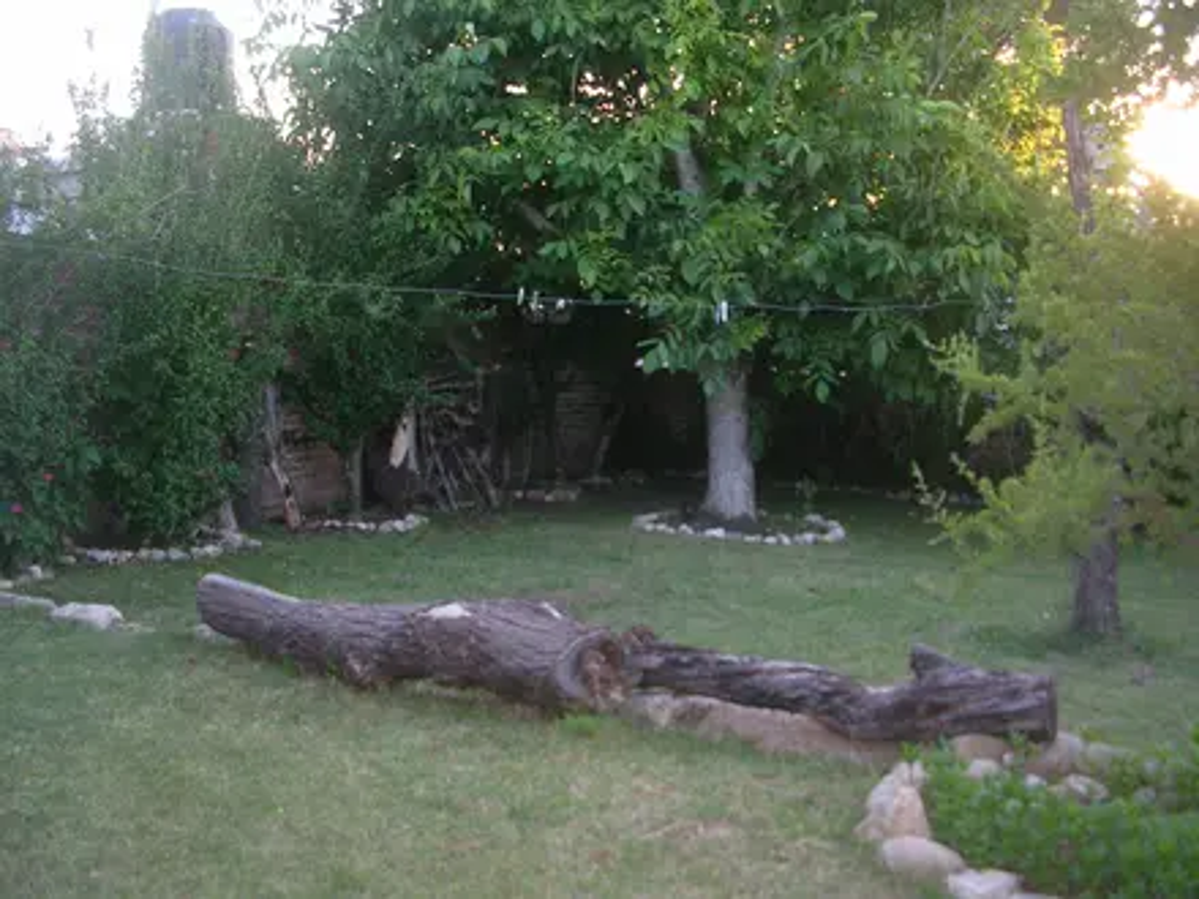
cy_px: 450
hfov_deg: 49.0
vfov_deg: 37.7
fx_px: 1316
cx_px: 600
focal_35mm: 38
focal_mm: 5.8
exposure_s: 1/60.1
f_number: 2.8
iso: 109
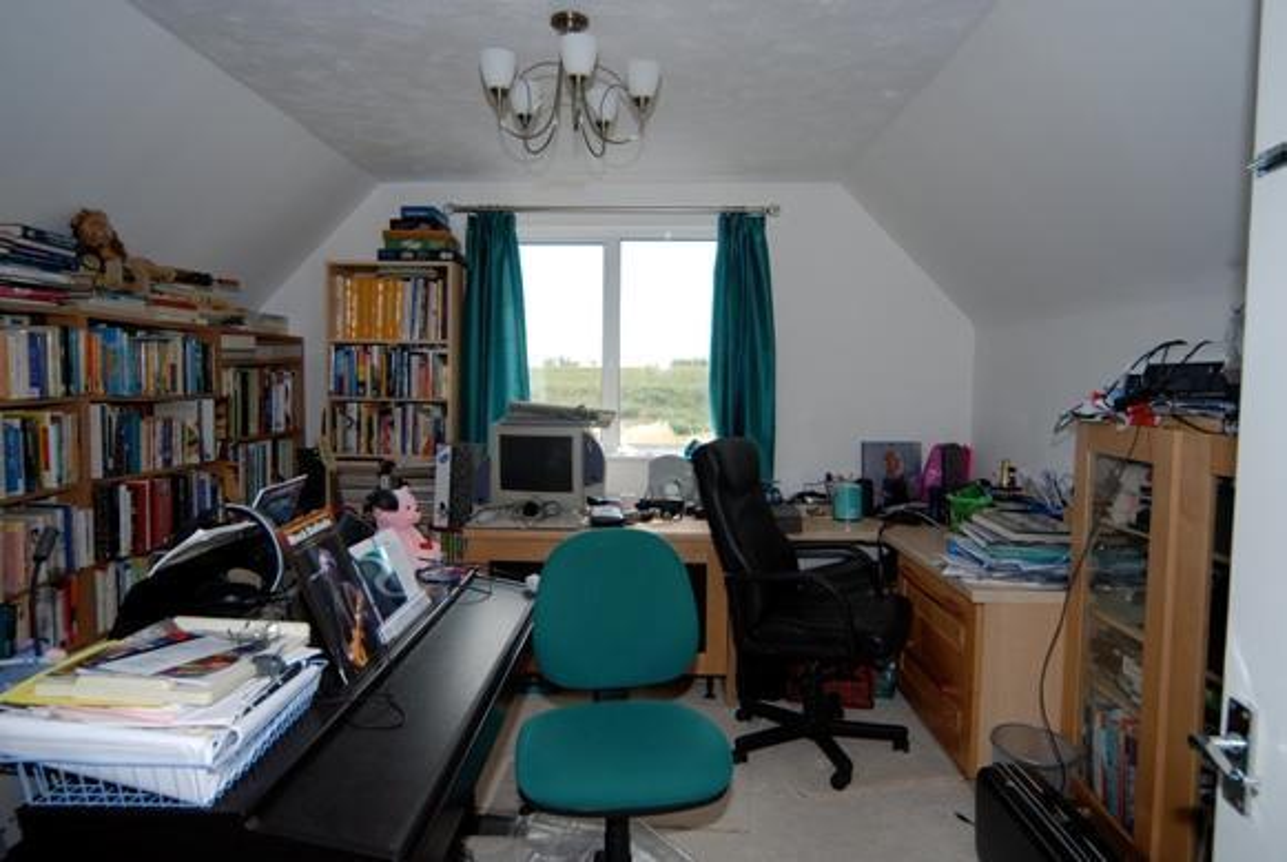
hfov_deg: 77.2
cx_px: 644
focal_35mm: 22
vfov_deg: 56.3
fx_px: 805
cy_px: 431
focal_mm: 15
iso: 100
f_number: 5.6
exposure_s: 1/125
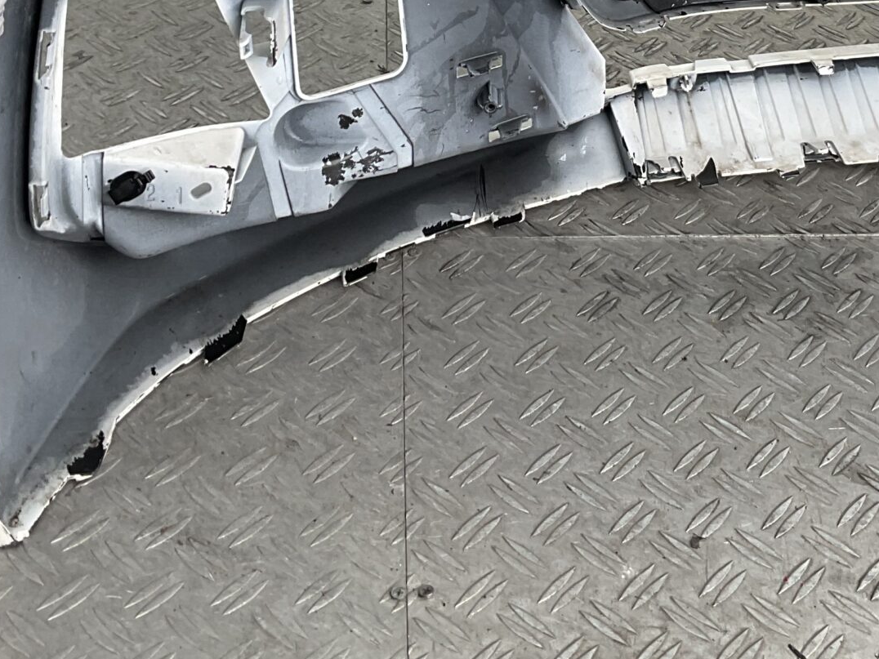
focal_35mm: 69
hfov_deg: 27.9
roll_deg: -8.7
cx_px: 619
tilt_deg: -27.7
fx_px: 1752
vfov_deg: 20.2
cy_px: -93
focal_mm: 3
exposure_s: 1/110
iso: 16
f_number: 1.8
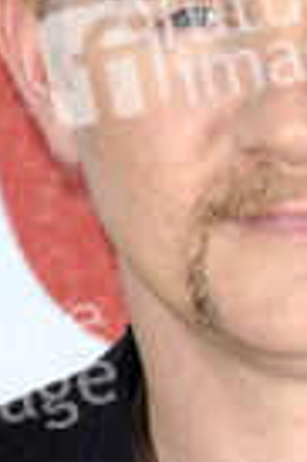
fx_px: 11246
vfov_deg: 2.4
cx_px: 312
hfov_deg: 1.6
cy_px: 216
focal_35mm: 877
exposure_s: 1/200
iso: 320
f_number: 5
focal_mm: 200
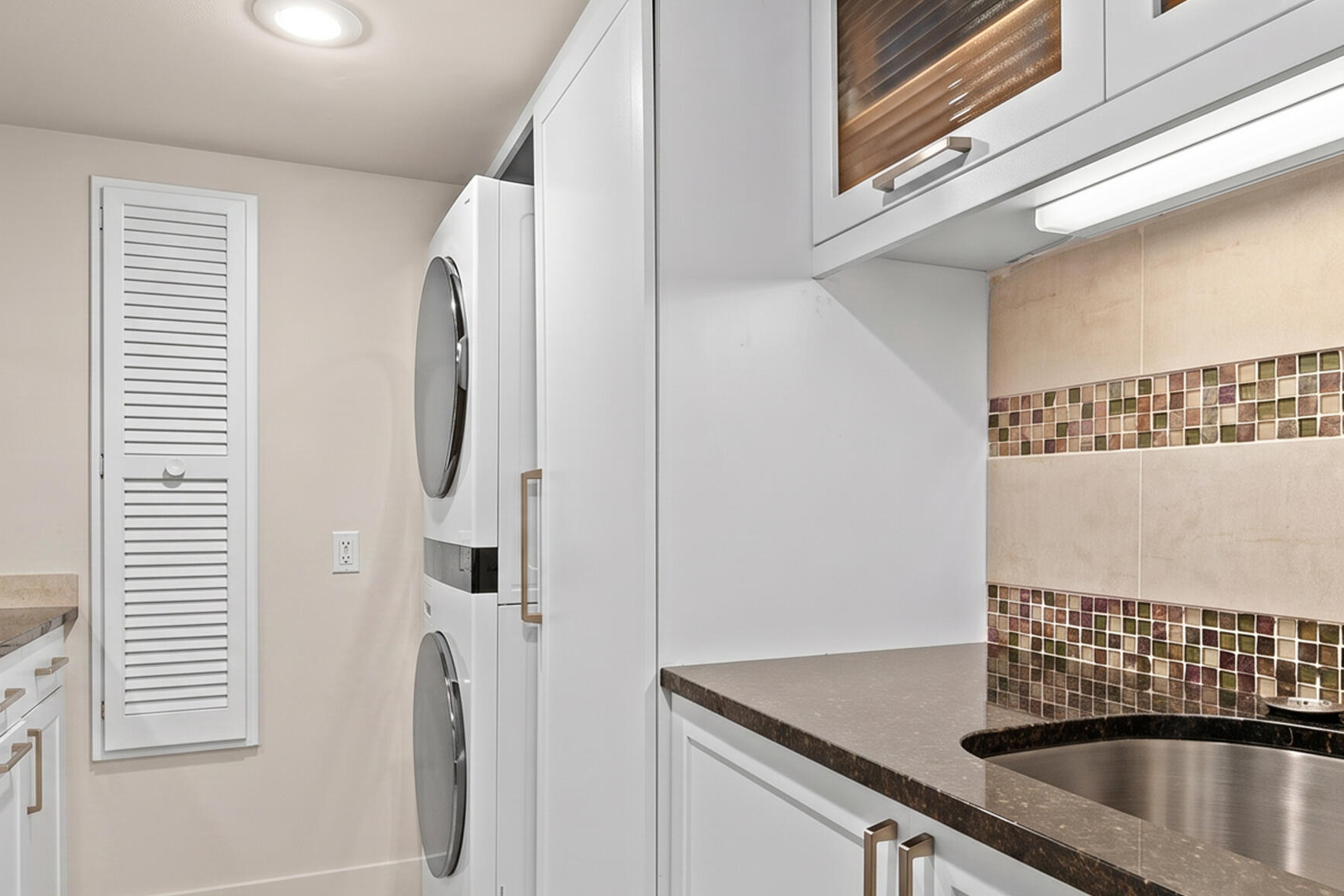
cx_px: 700
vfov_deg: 52.8
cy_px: 534
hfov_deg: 73.7
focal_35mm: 24
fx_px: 896
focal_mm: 14
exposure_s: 1/2.5
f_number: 8
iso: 320
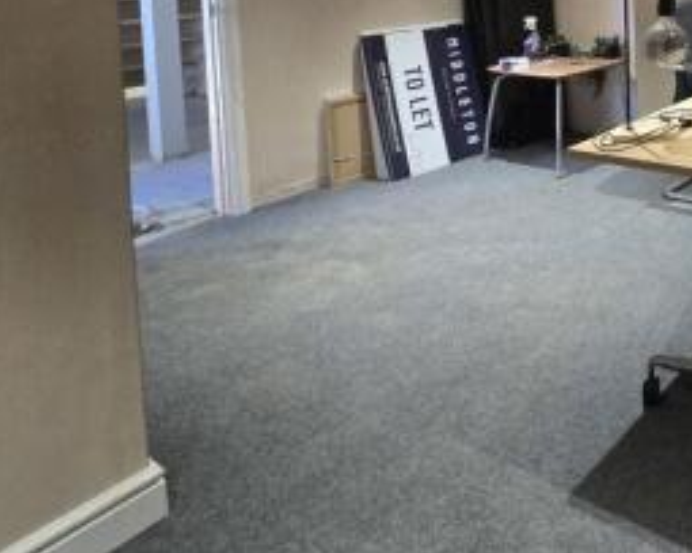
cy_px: -37
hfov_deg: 44.4
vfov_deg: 41.3
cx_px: 777
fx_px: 594
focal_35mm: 29
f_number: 2.2
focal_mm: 2.2
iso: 500
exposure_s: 1/50
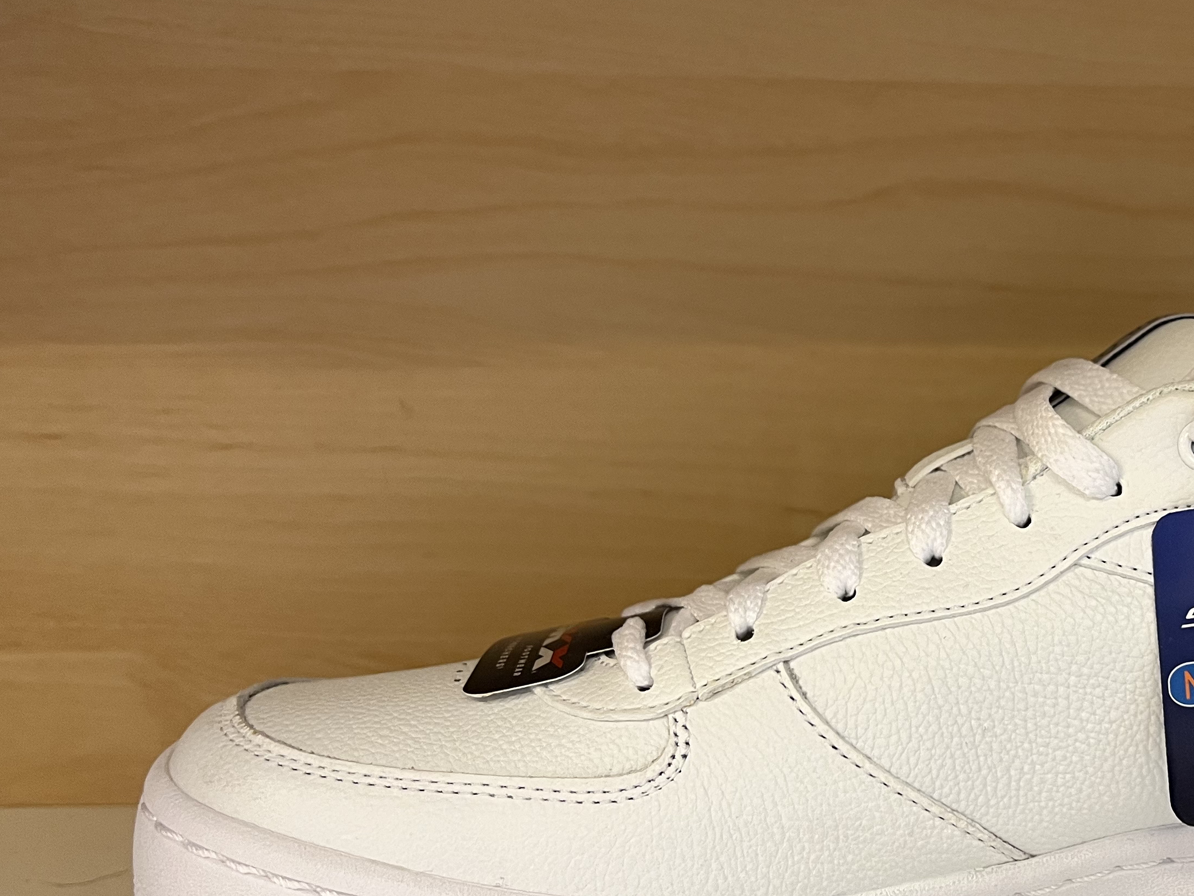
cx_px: 1004
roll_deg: +0.3
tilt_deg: -9.2
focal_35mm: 48
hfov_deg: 37.8
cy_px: 461
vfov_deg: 30.3
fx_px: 1656
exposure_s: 1/50
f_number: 1.5
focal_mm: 5.7
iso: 80
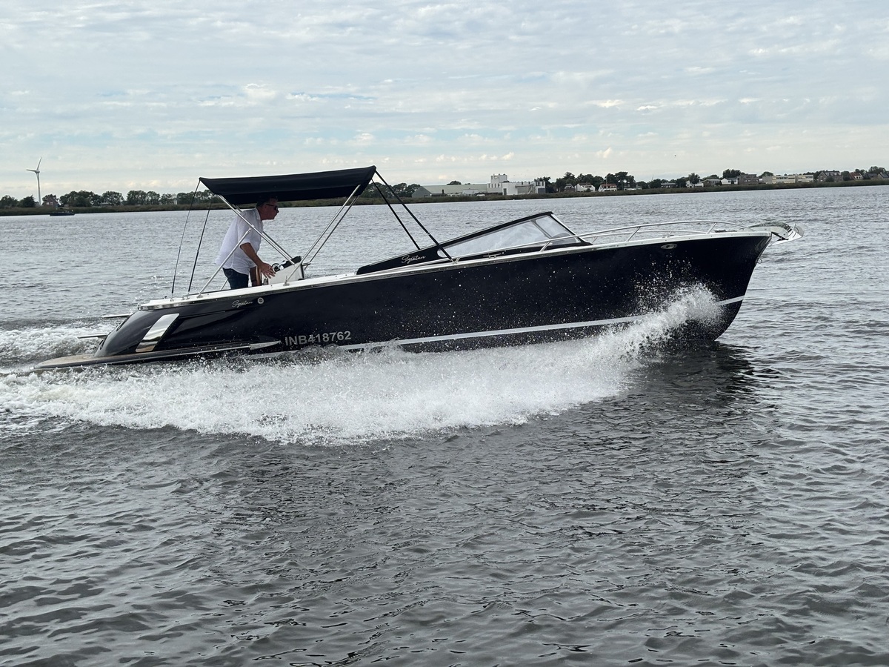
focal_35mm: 52
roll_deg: +0.6
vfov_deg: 28.0
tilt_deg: -3.4
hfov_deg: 36.8
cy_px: 334
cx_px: 444
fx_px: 1335
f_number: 1.6
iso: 32
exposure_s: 1/2151
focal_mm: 5.96
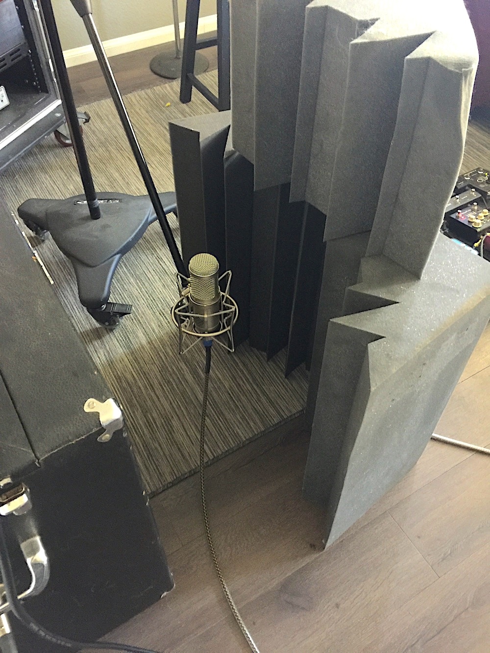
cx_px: 245
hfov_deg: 48.2
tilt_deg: -51.1
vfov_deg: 61.7
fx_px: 547
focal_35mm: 29
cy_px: 326
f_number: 2.2
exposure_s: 1/4
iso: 125
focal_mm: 4.15
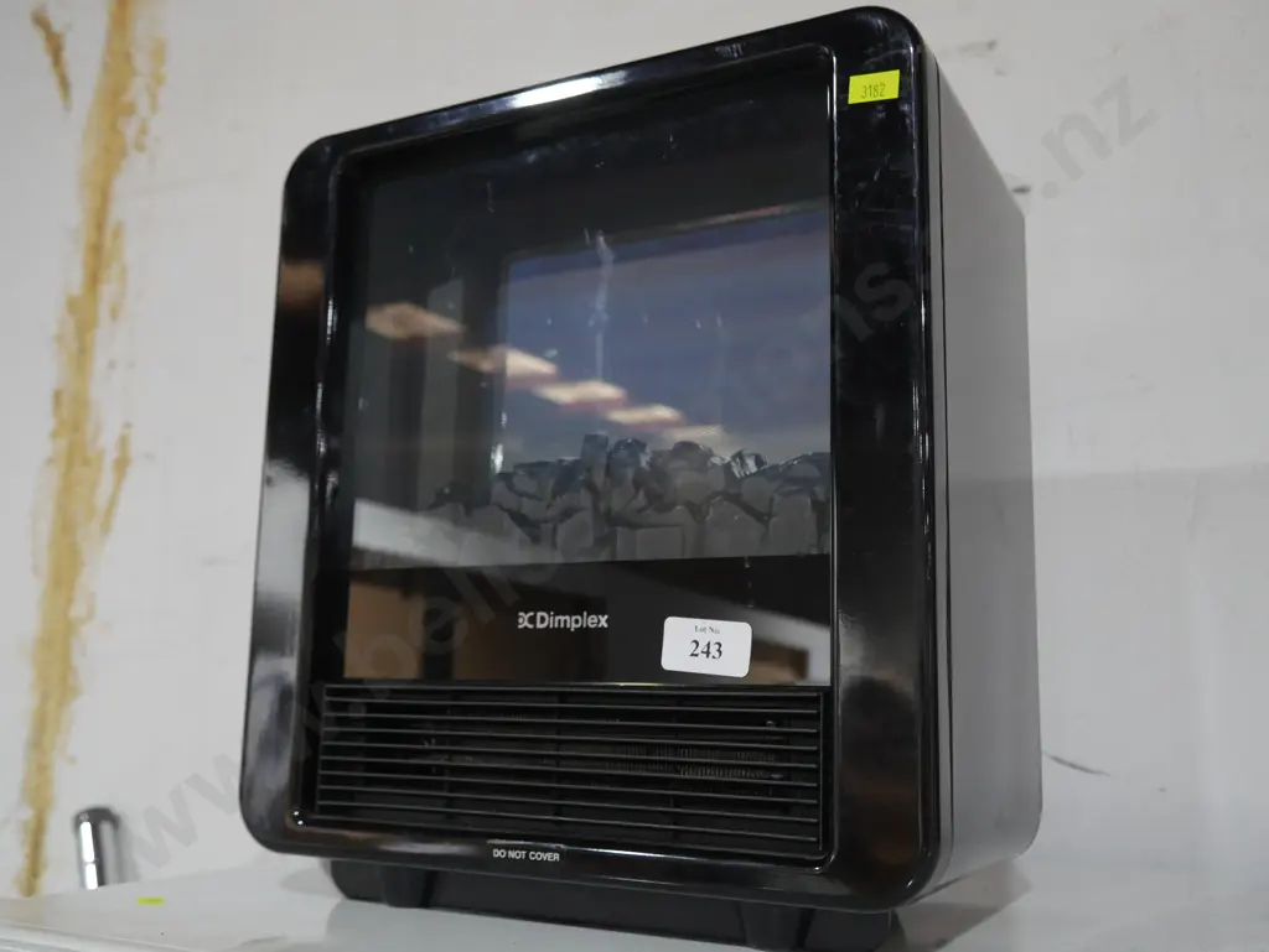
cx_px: 634
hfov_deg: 53.9
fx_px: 1247
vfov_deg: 41.8
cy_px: 476
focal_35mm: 34
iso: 1000
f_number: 4
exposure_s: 1/60
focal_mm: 17
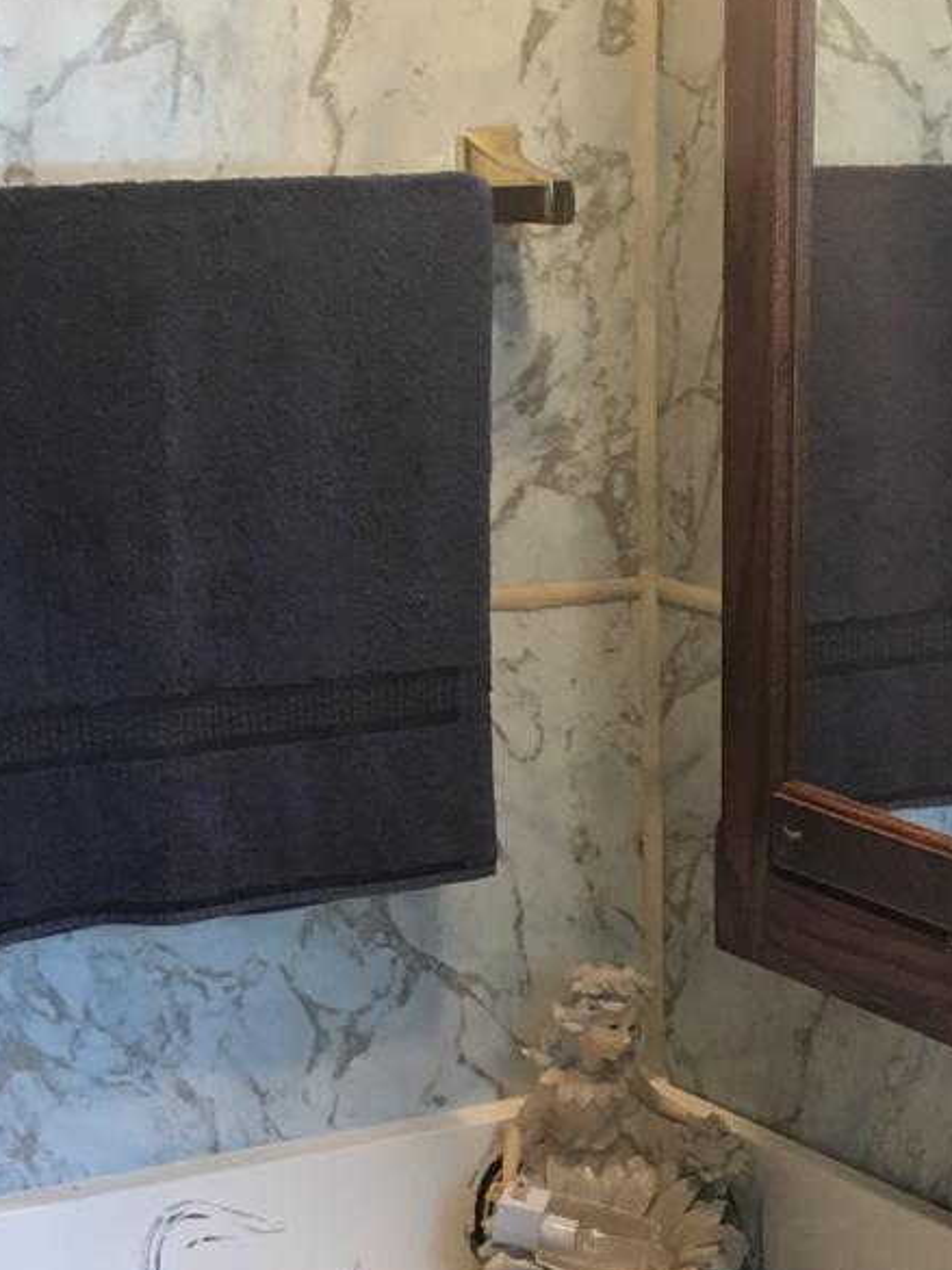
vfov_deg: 19.3
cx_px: 956
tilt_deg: -20.3
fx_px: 3633
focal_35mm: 99
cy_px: 1285
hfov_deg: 14.7
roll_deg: -1.2
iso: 40
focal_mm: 4.15
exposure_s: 1/15
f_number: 2.2
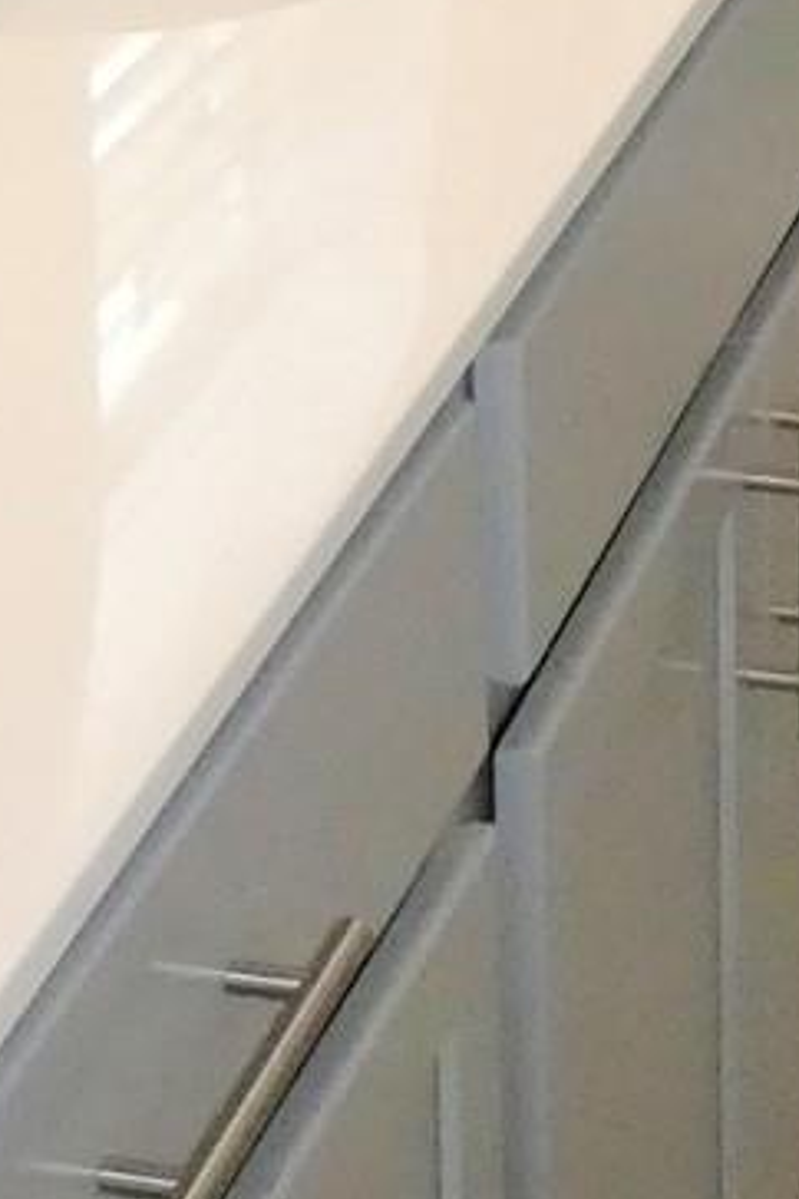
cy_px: -571
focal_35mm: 141
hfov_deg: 9.4
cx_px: 1218
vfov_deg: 13.7
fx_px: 4694
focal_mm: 4.3
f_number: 3.3
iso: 800
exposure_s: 1/125
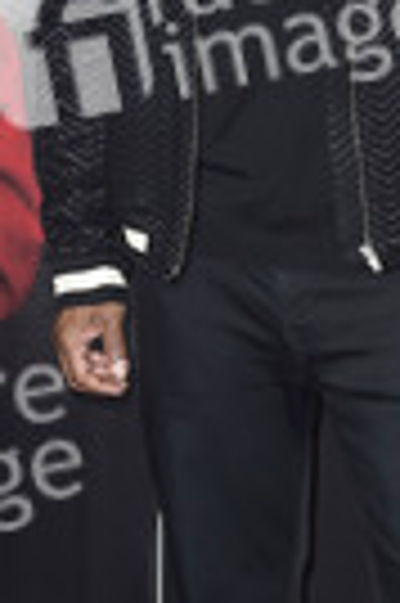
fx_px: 3091
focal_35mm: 185
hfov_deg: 7.4
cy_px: 248
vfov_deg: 11.1
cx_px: 344
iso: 640
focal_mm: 62
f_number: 6.3
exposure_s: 1/250
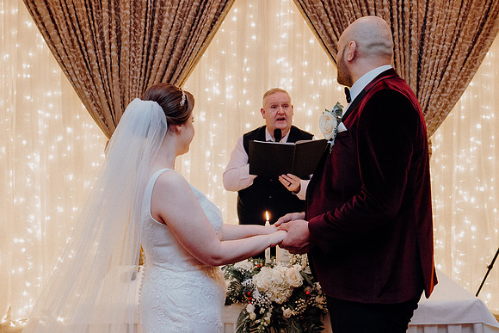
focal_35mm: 37
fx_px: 513
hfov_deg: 51.9
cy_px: 166
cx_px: 250
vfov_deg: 36.0
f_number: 3.5
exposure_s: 1/160
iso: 2500
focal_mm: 25
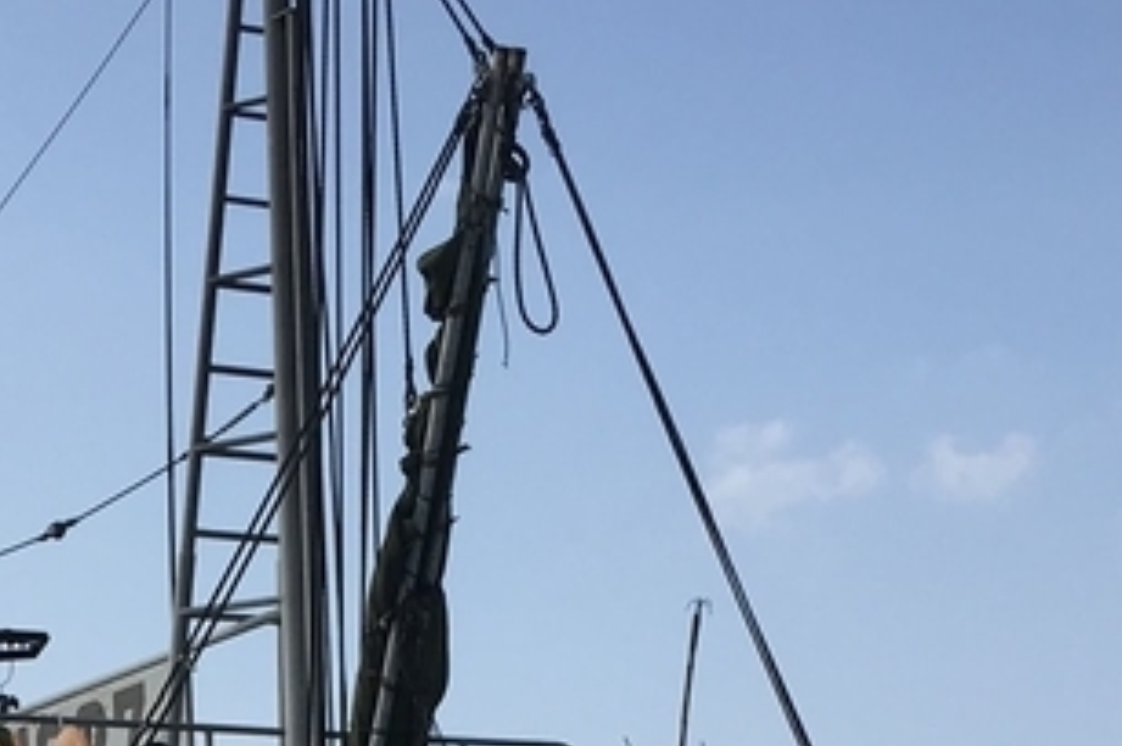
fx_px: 3674
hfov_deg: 17.1
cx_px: 128
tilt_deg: -1.0
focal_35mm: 118
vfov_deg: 10.8
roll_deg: +3.8
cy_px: 1357
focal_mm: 4.15
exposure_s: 1/1637
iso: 25
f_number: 2.2
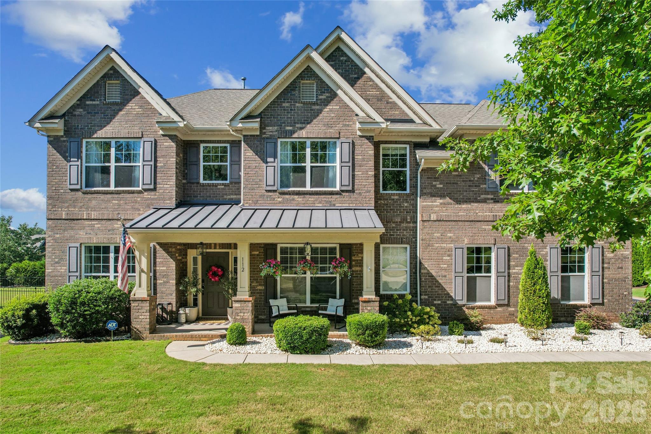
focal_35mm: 22
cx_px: 326
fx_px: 398
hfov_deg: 78.6
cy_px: 217
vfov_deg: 57.2
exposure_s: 1/160
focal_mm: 8.4
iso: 110
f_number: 2.8
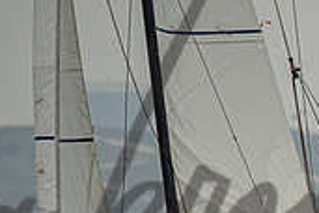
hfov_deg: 1.1
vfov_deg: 0.7
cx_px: 413
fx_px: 16268
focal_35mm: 1836
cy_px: 295
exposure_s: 1/4000
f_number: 5.6
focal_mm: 400
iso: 250
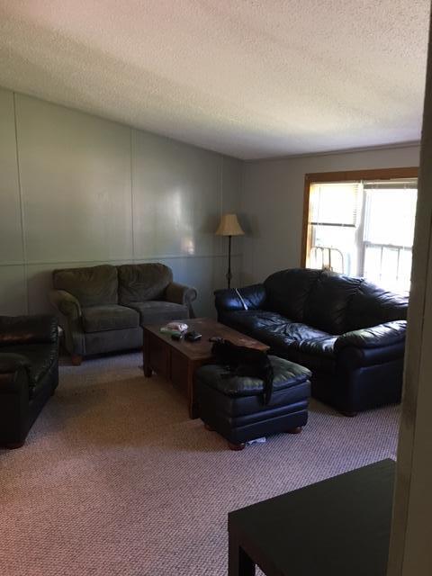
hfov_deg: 48.2
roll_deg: -1.1
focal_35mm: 29
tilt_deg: -9.5
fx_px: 483
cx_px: 216
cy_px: 288
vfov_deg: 61.7
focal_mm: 4.15
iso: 80
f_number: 2.2
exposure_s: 1/10
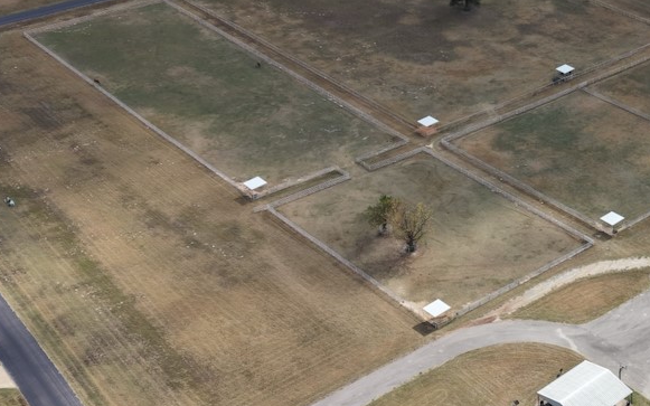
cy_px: 239
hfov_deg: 33.6
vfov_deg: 23.1
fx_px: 992
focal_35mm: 56
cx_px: 629
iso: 150
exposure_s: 1/3200
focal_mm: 8.67
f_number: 1.8
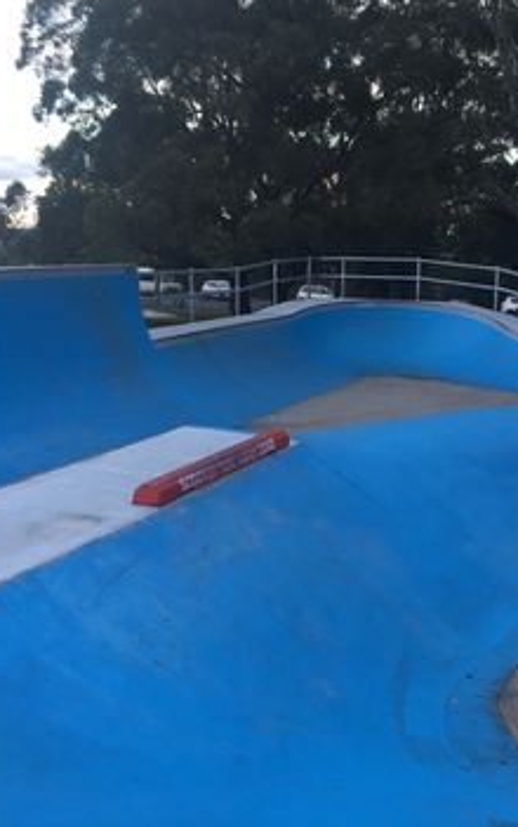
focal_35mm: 42
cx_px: 308
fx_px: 947
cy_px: 405
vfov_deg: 47.2
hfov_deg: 30.5
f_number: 2.2
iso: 25
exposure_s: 1/100
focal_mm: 4.15
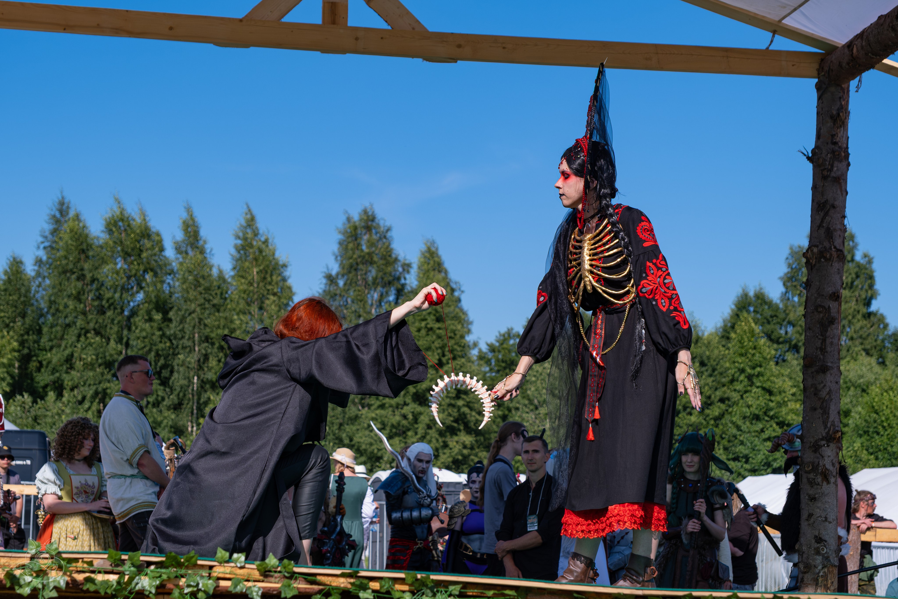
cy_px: 317
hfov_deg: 26.8
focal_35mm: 76
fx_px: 1884
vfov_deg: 18.1
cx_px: 430
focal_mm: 44.1
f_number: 4
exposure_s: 1/1250
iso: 160
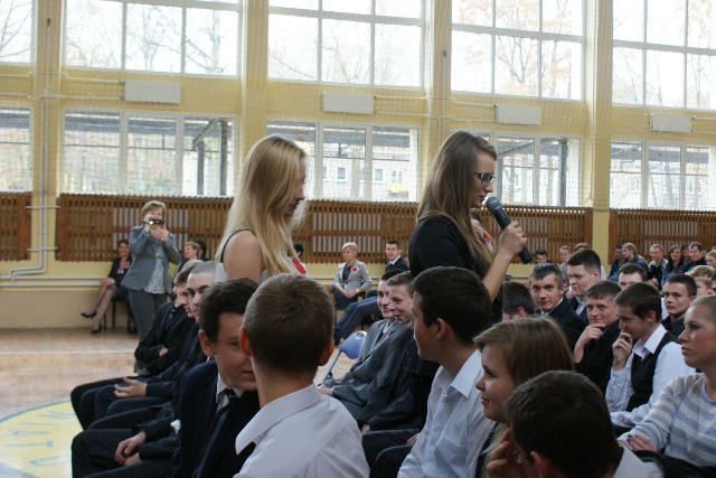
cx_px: 358
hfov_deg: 43.6
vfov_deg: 29.9
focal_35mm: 45
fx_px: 895
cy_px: 239
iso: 400
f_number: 5
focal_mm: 30
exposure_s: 1/40
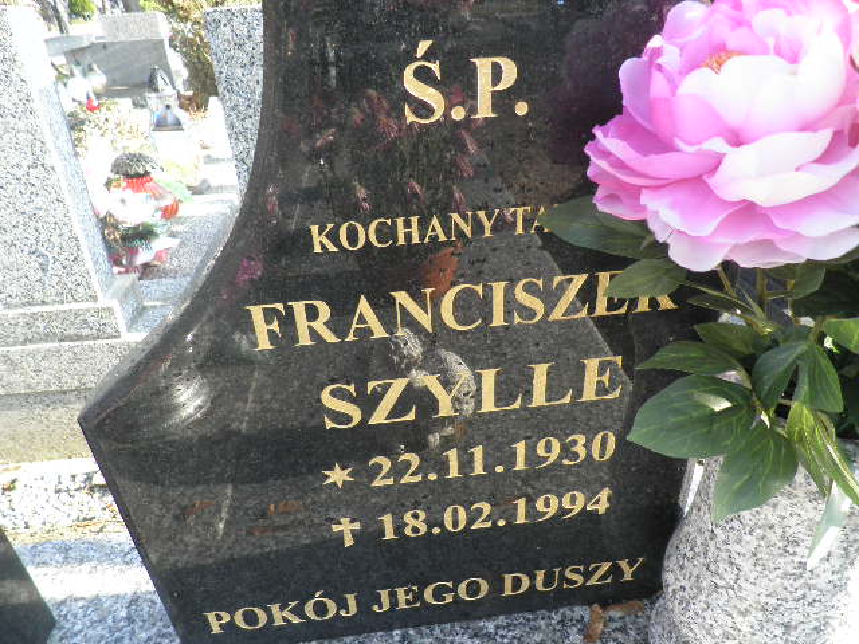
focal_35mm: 24
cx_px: 430
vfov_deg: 56.8
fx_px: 596
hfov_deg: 71.6
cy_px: 322
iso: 64
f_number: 3.3
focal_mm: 4.3
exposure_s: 1/60
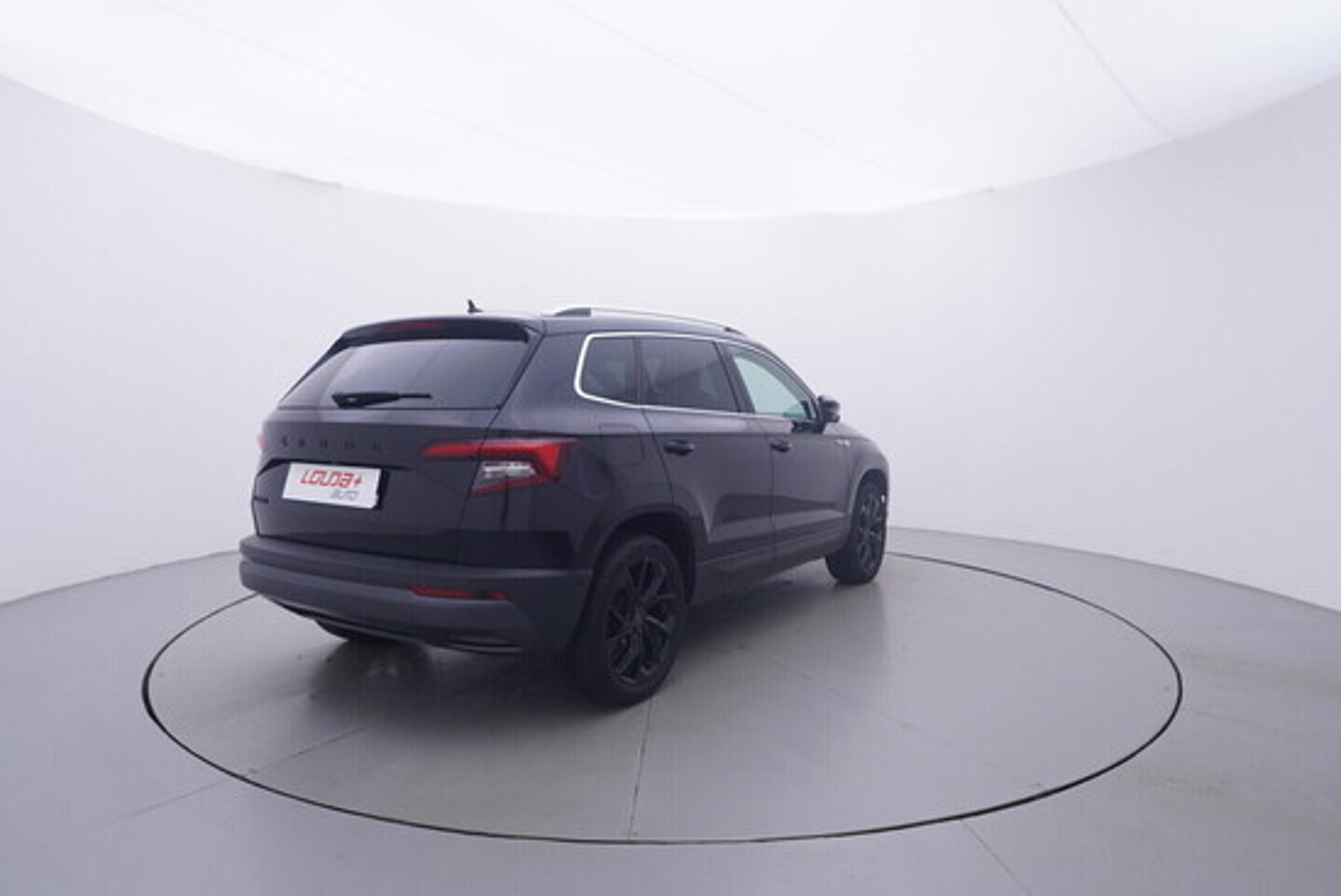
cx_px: 670
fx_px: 839
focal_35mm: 22
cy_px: 448
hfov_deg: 77.3
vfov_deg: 56.2
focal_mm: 15
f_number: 5
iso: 200
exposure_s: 1/80
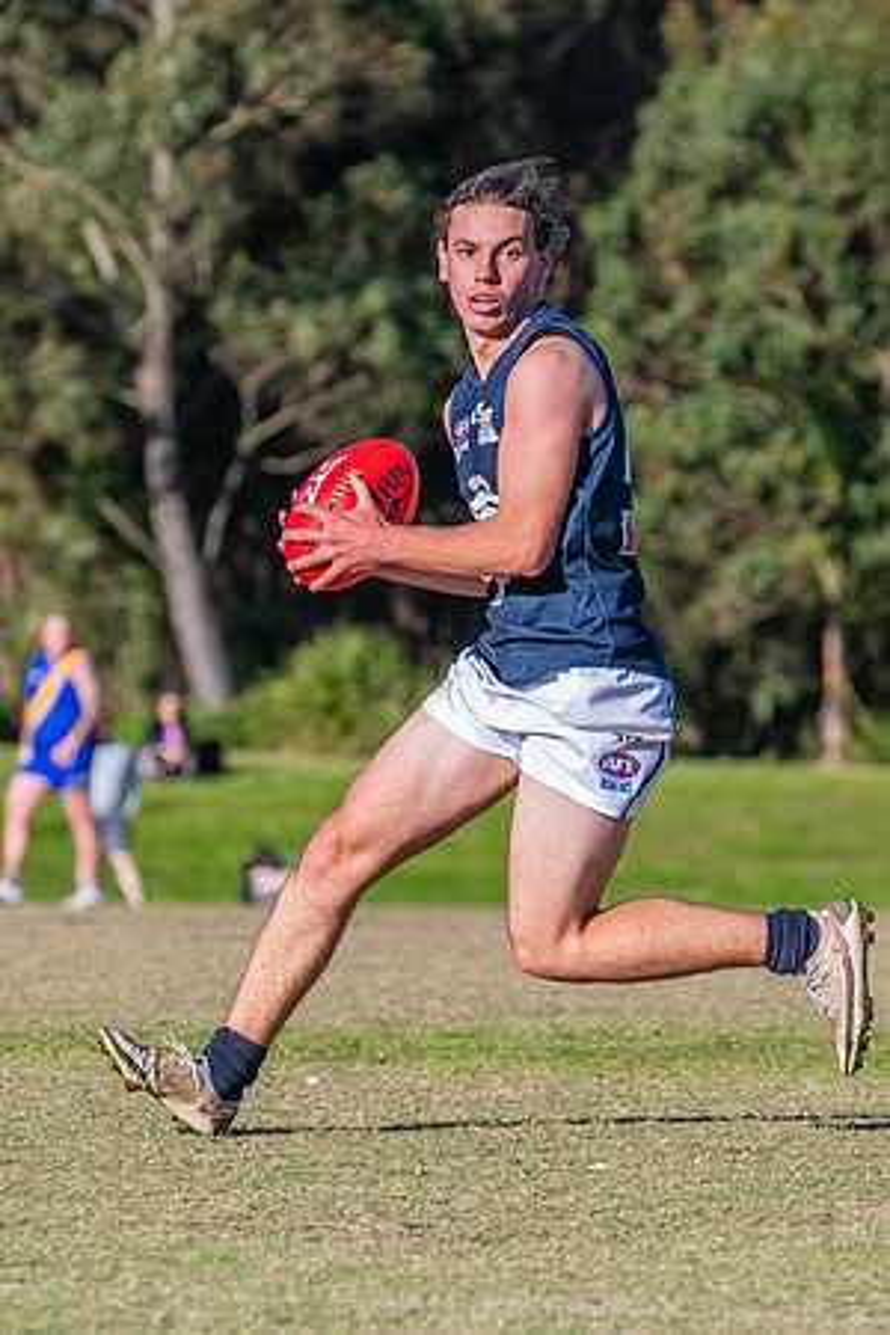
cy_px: 619
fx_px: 12620
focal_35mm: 340
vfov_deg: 6.1
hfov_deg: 4.0
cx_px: 371
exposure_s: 1/2000
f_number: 7.1
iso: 800
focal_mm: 210
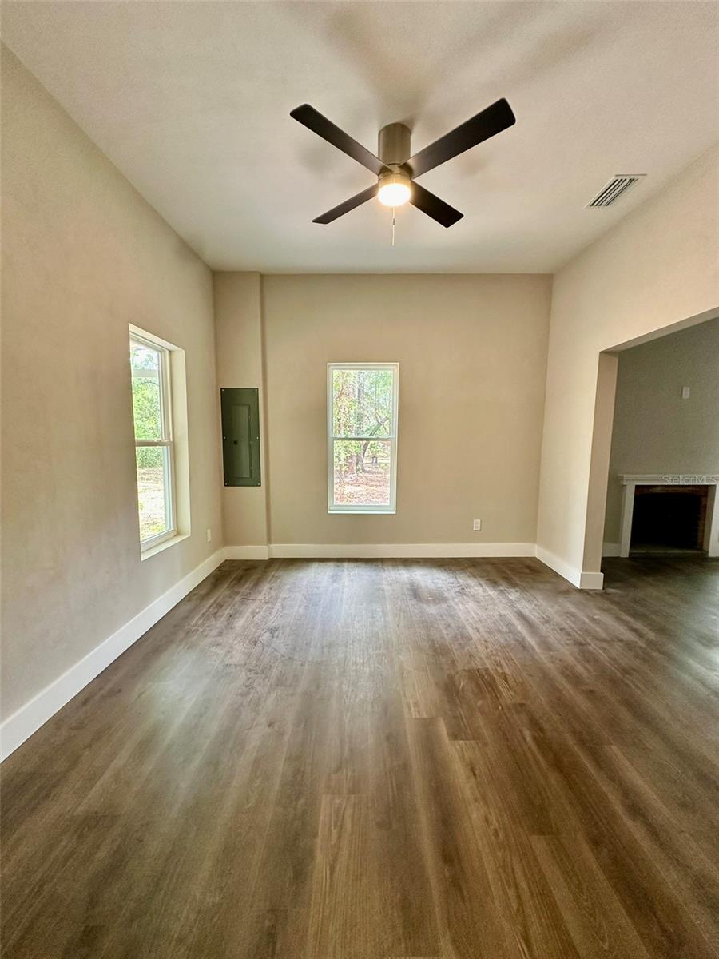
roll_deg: -1.1
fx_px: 388
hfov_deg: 85.7
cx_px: 360
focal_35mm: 14
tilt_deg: -3.4
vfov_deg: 102.1
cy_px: 480
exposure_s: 1/60
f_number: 2.2
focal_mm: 2.22
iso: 160
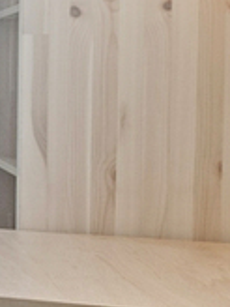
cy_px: 77
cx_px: -990
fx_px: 1010
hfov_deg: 6.0
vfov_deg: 17.2
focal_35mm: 114
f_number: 8
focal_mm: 12
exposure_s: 1/15
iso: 400
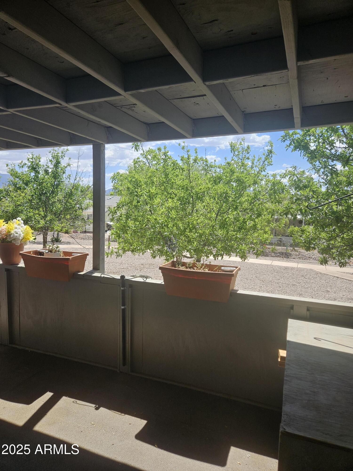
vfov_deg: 73.9
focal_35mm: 23
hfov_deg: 58.9
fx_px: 313
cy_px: 236
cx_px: 176
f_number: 1.8
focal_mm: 5.4
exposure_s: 1/965
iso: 25
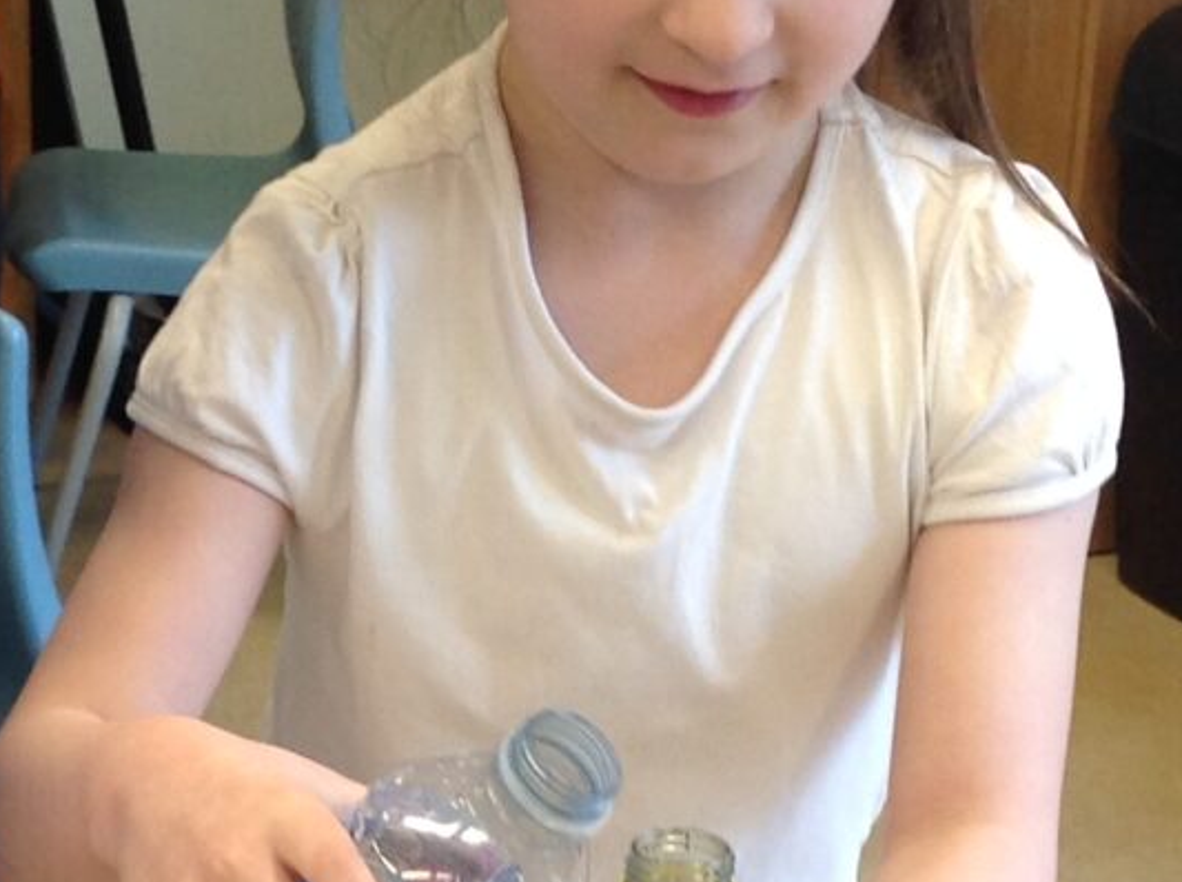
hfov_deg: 15.6
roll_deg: -0.2
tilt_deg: -28.1
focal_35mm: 126
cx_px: 330
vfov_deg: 11.5
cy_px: 1106
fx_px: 4296
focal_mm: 4.28
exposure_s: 1/20
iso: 64
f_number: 2.4
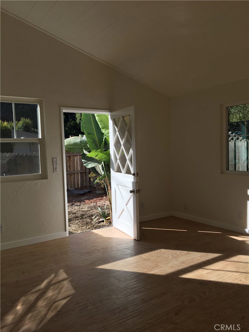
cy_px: 166
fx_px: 278
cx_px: 124
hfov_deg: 48.2
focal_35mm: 29
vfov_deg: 61.7
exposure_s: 1/739
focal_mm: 4.15
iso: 25
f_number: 2.2
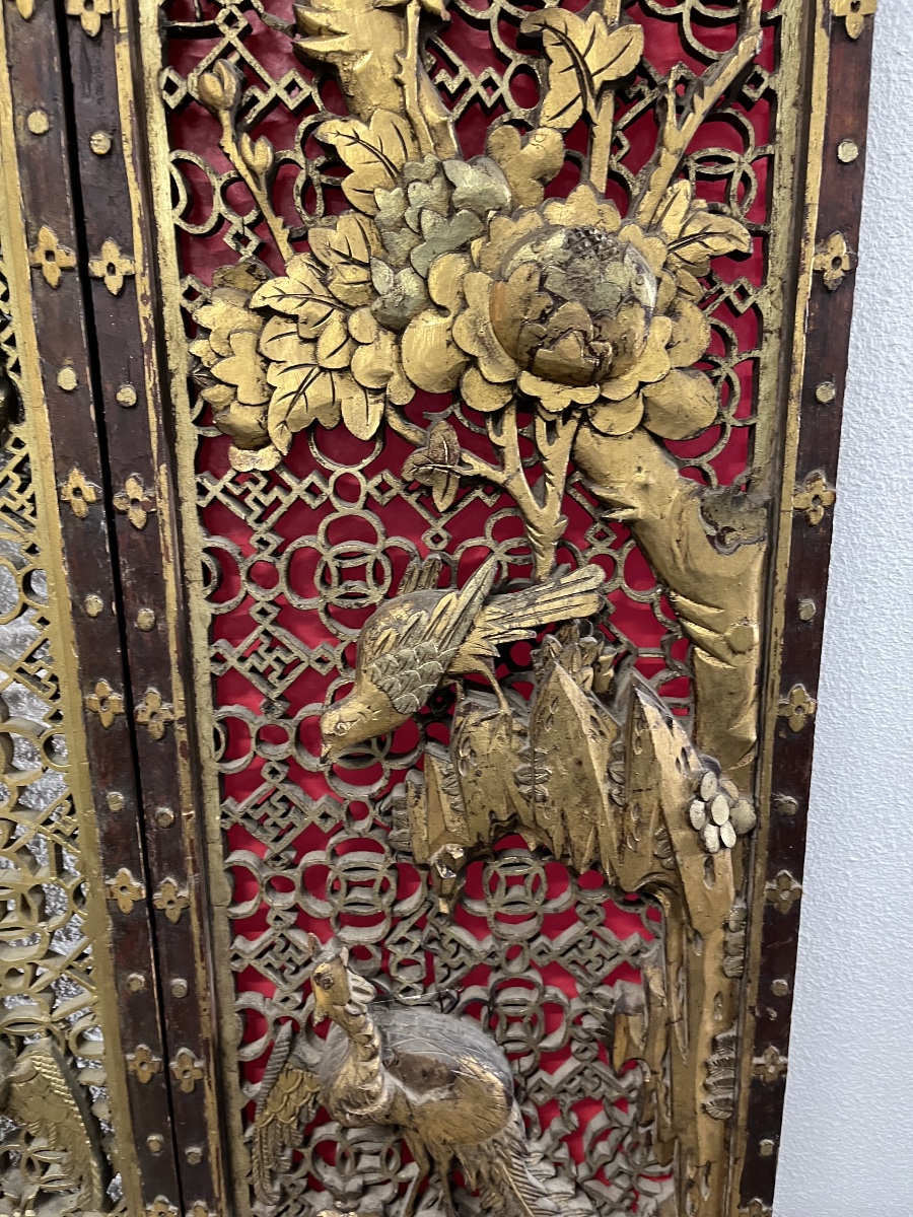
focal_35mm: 26
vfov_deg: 67.3
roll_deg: +3.8
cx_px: 456
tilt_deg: -20.0
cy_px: 608
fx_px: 914
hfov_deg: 53.1
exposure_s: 1/50
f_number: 1.6
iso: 250
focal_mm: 5.1
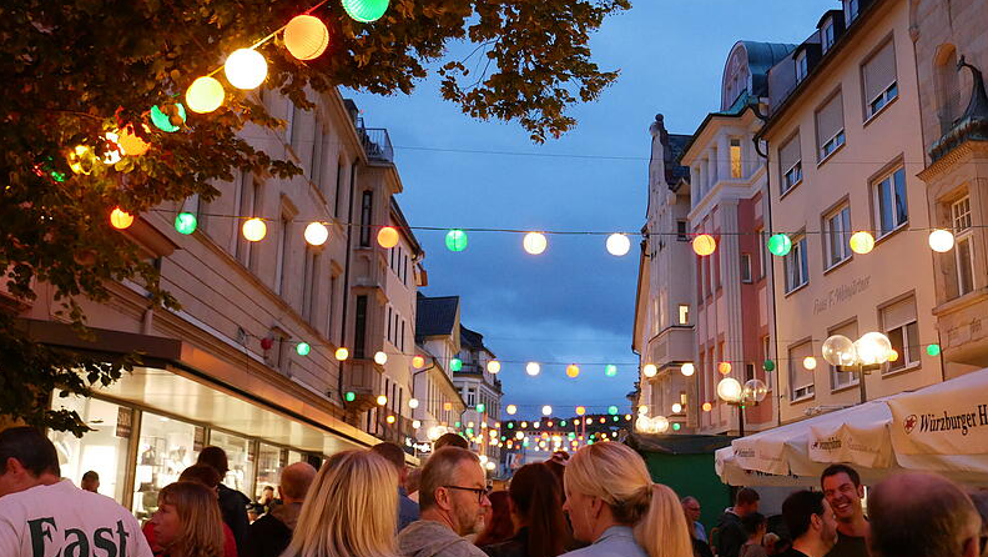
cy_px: 190
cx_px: 493
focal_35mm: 44
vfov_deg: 27.0
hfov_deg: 46.4
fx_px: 1153
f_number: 3.3
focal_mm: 20
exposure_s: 1/50
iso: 3200
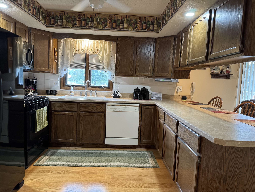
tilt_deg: -5.1
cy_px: 96
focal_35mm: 24
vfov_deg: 56.8
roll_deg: -2.6
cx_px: 128
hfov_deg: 71.6
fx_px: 177
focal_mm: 6.76
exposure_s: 1/60
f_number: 1.78
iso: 250
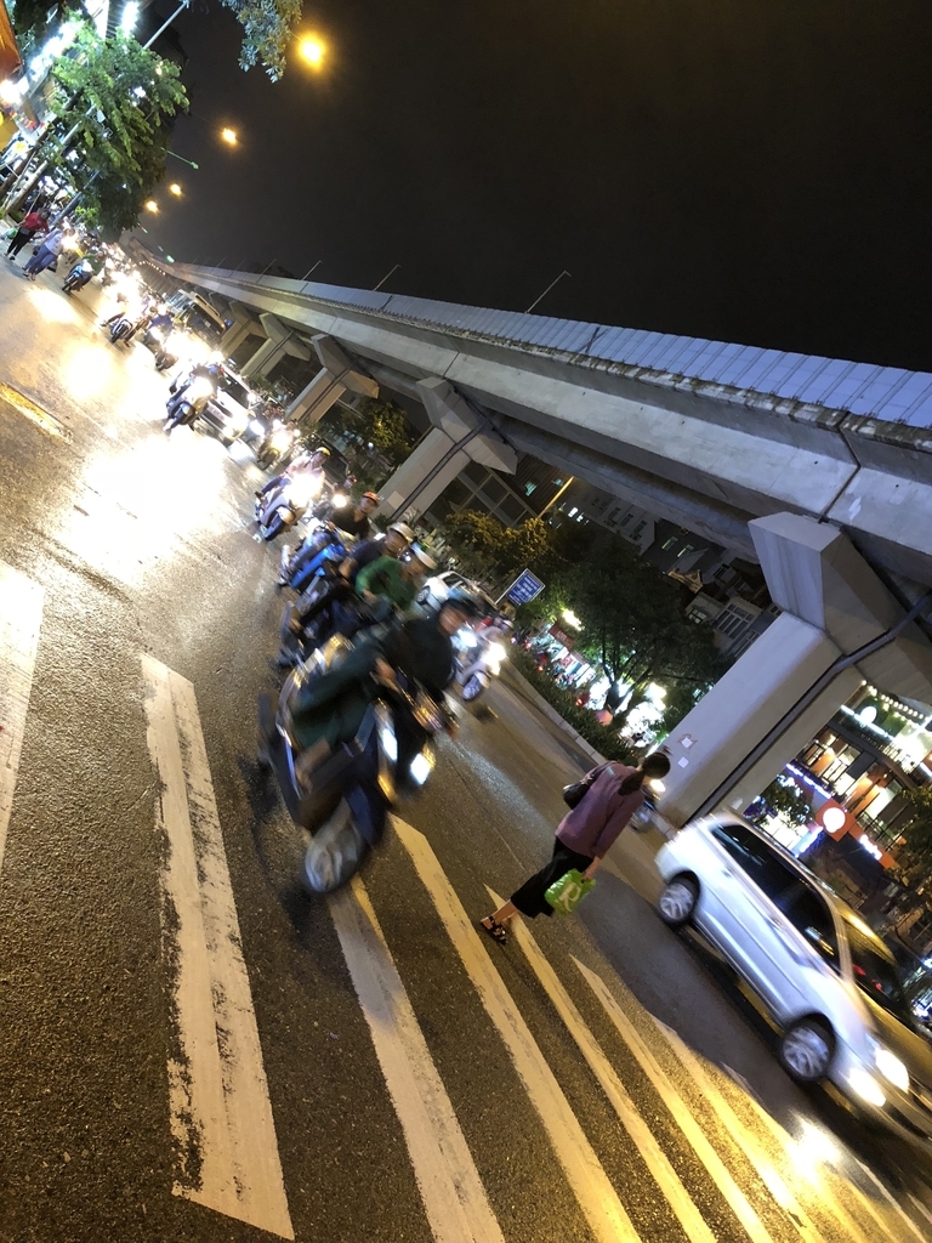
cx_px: 466
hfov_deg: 49.7
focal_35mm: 28
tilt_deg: -2.2
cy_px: 622
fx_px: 1005
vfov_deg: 63.4
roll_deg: -41.2
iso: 100
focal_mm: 4
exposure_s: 1/7
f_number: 1.8
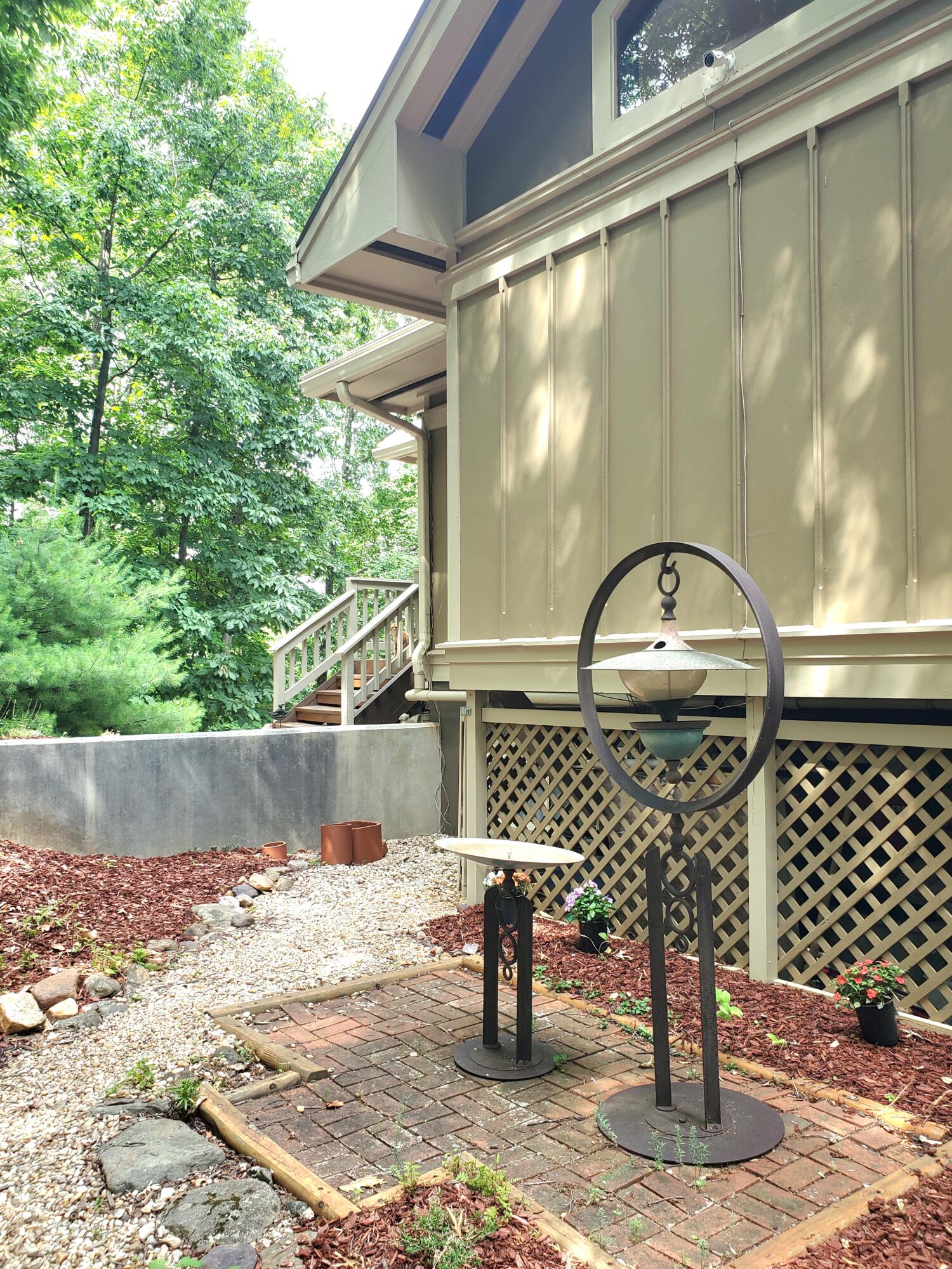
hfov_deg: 53.1
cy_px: 634
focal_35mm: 26
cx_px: 476
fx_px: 953
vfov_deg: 67.3
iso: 64
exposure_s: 1/100
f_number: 2.4
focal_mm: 4.3
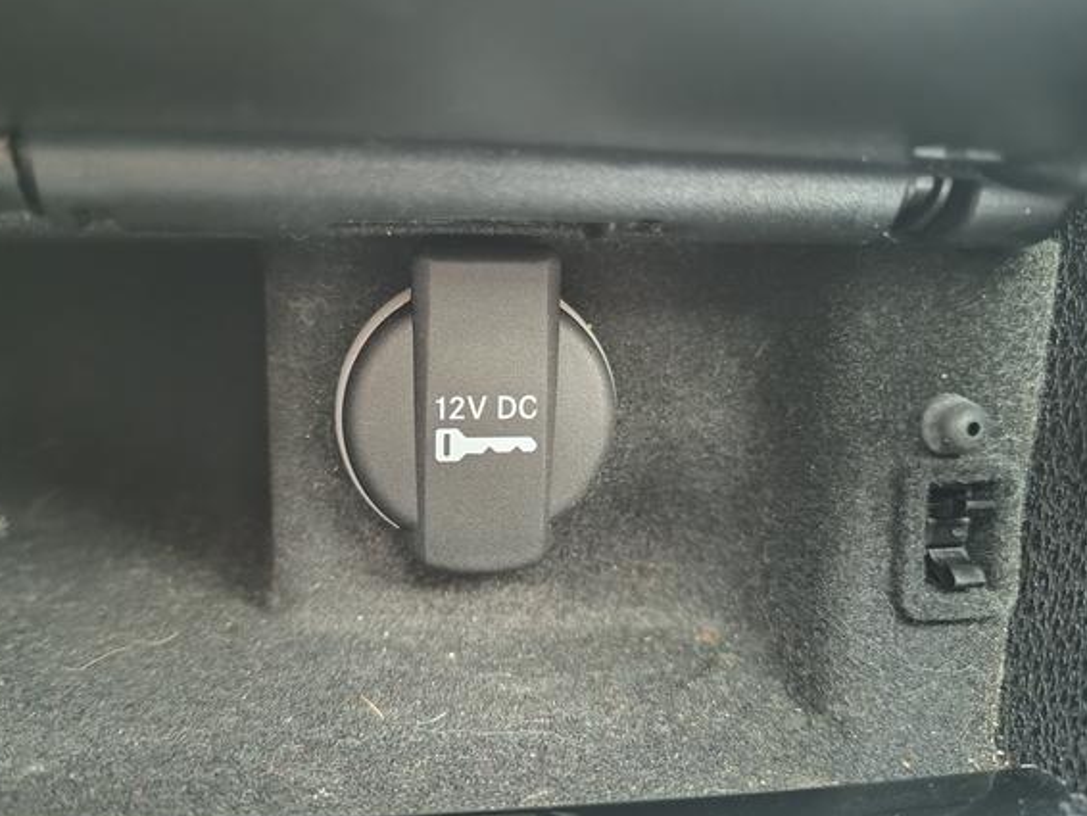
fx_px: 817
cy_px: 407
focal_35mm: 26
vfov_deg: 53.1
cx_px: 494
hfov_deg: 67.1
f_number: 1.88
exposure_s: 1/8
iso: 1600
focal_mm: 5.56
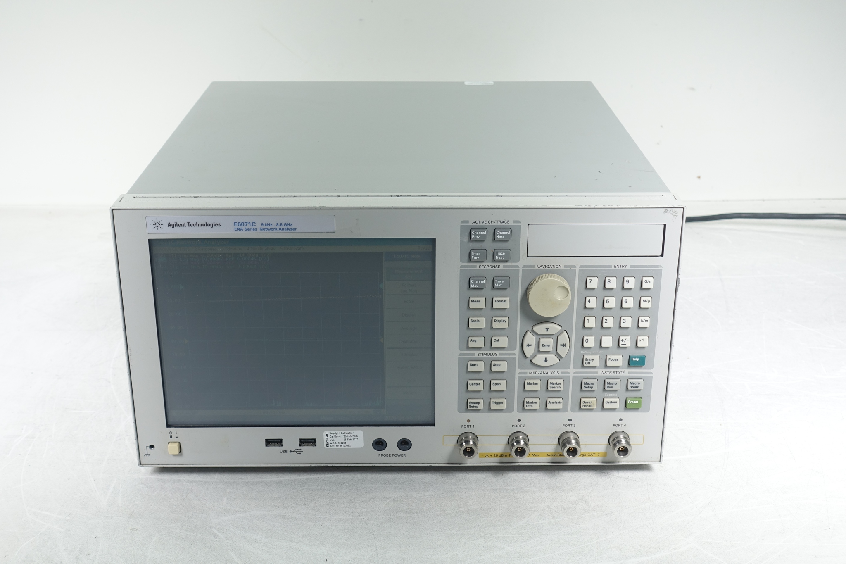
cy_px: 282
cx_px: 423
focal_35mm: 50
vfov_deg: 27.0
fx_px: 1175
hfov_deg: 39.6
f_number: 4
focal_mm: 18.3
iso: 125
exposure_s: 1/100
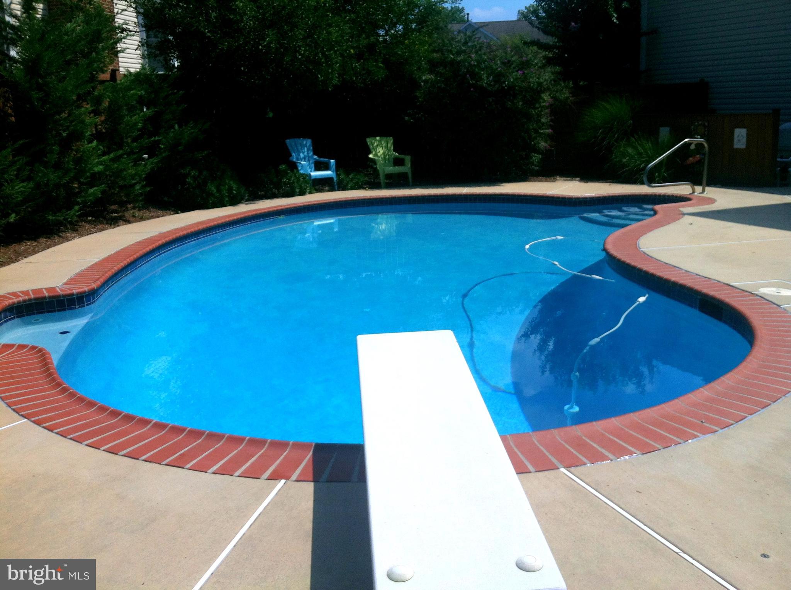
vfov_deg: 40.6
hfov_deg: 52.7
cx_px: 396
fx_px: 798
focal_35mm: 35
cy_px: 295
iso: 80
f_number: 2.8
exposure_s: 1/2349
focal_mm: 3.85
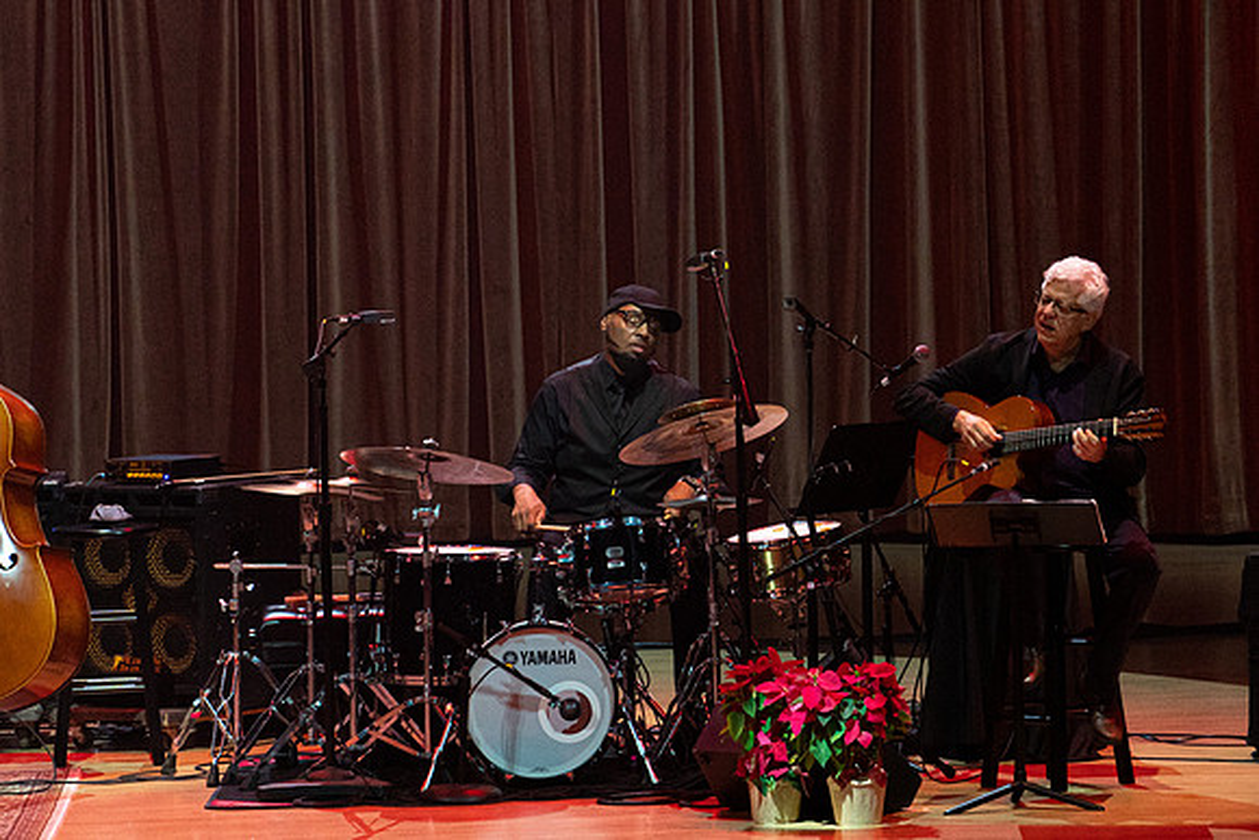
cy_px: 290
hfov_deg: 6.7
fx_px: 10724
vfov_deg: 4.5
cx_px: 965
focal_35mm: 307
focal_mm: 200
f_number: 6.3
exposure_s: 1/250
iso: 2500
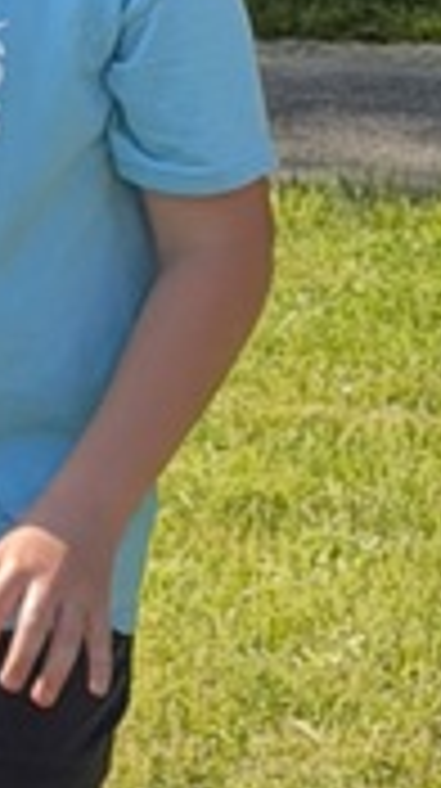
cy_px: 81
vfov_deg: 7.0
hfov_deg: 3.9
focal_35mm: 306
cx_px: -706
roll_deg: +0.2
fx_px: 6383
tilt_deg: -5.1
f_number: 1.78
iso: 80
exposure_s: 1/1980
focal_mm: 6.76
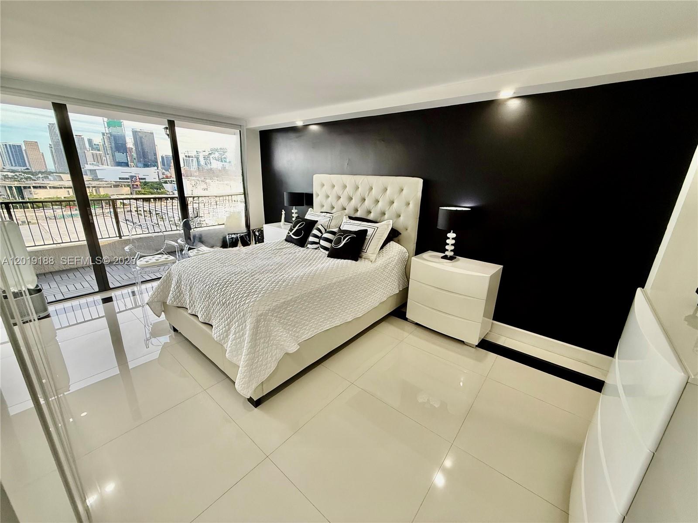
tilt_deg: -15.8
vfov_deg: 85.7
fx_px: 282
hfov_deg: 102.1
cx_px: 349
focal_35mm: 14
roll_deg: -2.5
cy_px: 262
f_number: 2.2
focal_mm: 2.22
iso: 200
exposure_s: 1/120
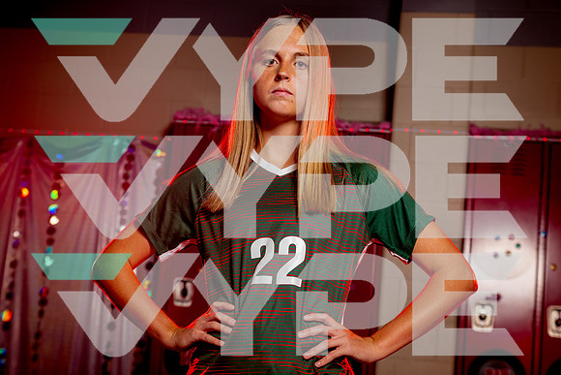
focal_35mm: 66
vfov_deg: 20.5
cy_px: 197
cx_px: 261
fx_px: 1034
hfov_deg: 30.4
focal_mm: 61
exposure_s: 1/250
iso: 400
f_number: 4.5
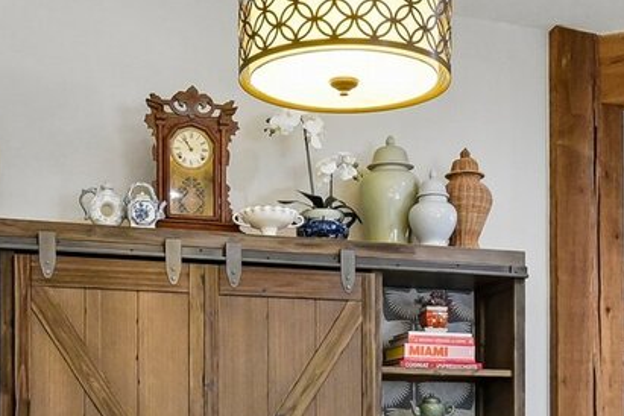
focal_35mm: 71
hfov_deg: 28.4
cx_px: 355
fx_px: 1231
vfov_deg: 18.4
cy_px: 474
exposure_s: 1/20
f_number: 8
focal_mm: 18
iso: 6400
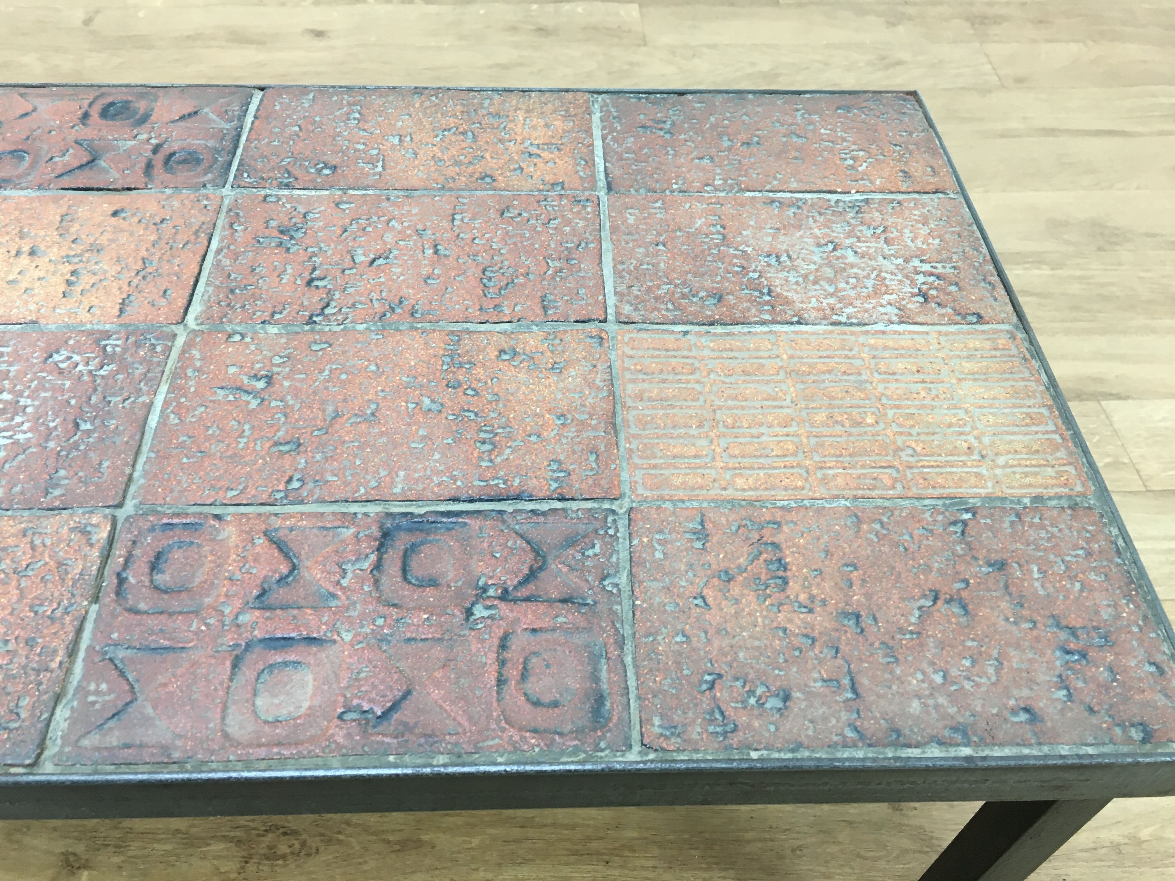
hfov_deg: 61.7
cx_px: 588
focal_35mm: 29
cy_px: 440
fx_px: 984
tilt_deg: -48.4
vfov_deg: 48.2
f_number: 2.2
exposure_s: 1/33
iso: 80
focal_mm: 4.15
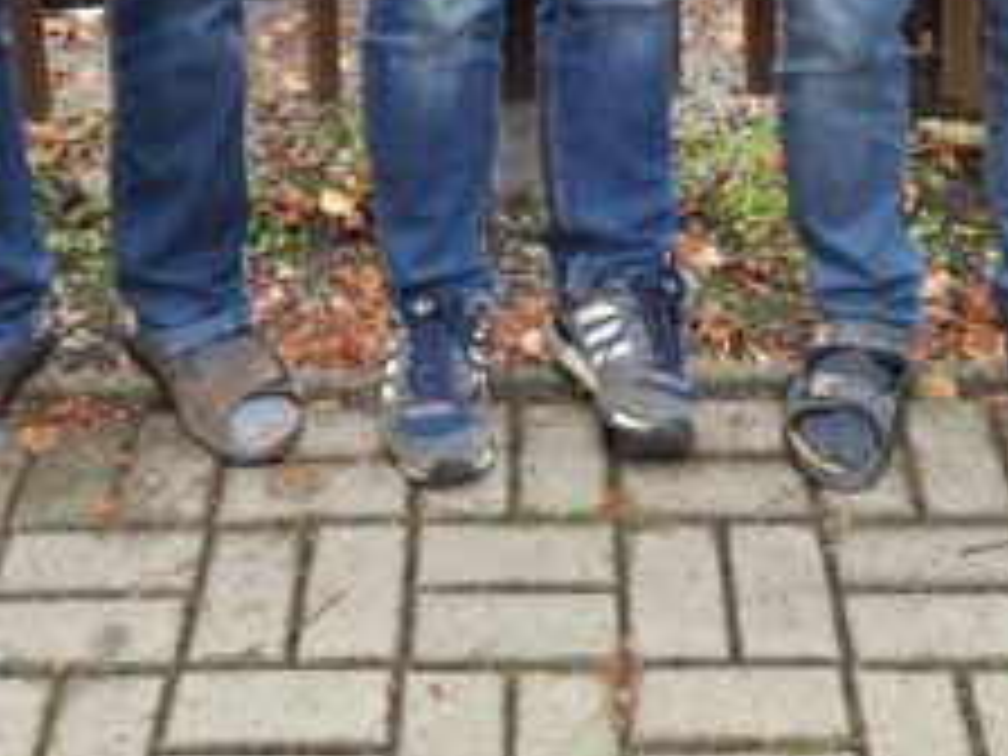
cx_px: 536
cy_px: -405
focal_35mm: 74
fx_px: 2155
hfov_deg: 26.3
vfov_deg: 17.7
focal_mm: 5.54
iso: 50
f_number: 1.8
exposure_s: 1/172
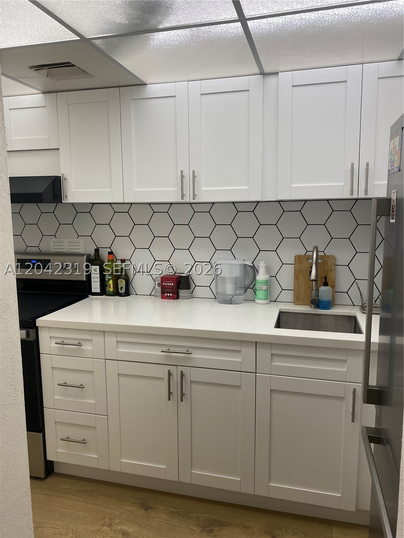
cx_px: 202
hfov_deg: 53.1
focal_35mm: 26
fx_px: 405
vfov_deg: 67.3
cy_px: 269
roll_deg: -0.4
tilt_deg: -6.1
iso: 64
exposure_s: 1/120
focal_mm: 4.25
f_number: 1.8
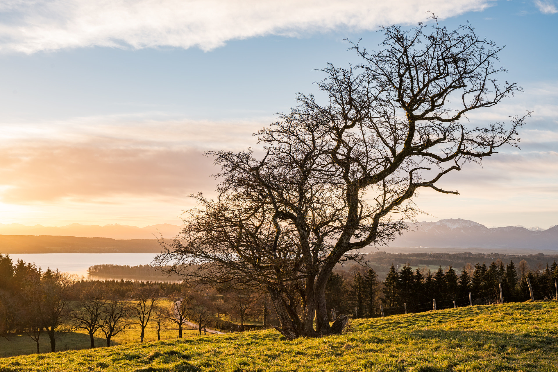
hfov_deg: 39.6
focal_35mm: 50
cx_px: 279
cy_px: 186
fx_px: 775
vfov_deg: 27.0
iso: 100
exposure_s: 1/30
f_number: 11
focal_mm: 50
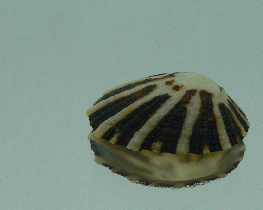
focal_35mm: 63
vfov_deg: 24.2
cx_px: 171
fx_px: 491
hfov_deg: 29.8
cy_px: 120
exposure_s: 1/60
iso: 80
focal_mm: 4.6
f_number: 2.8
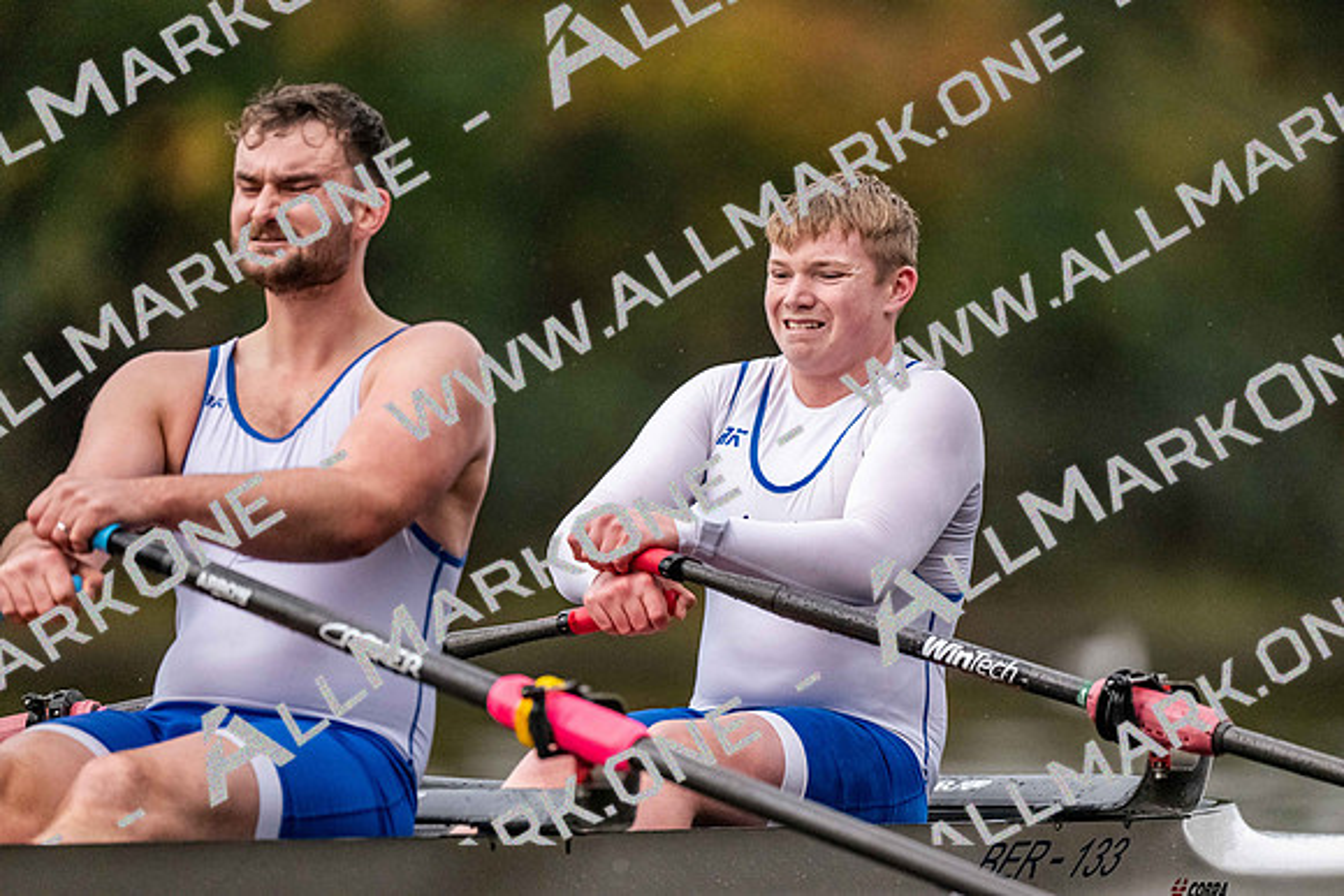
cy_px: 448
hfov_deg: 3.4
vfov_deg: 2.3
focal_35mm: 600
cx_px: 672
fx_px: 22404
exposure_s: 1/1600
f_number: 4
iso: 8000
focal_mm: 600
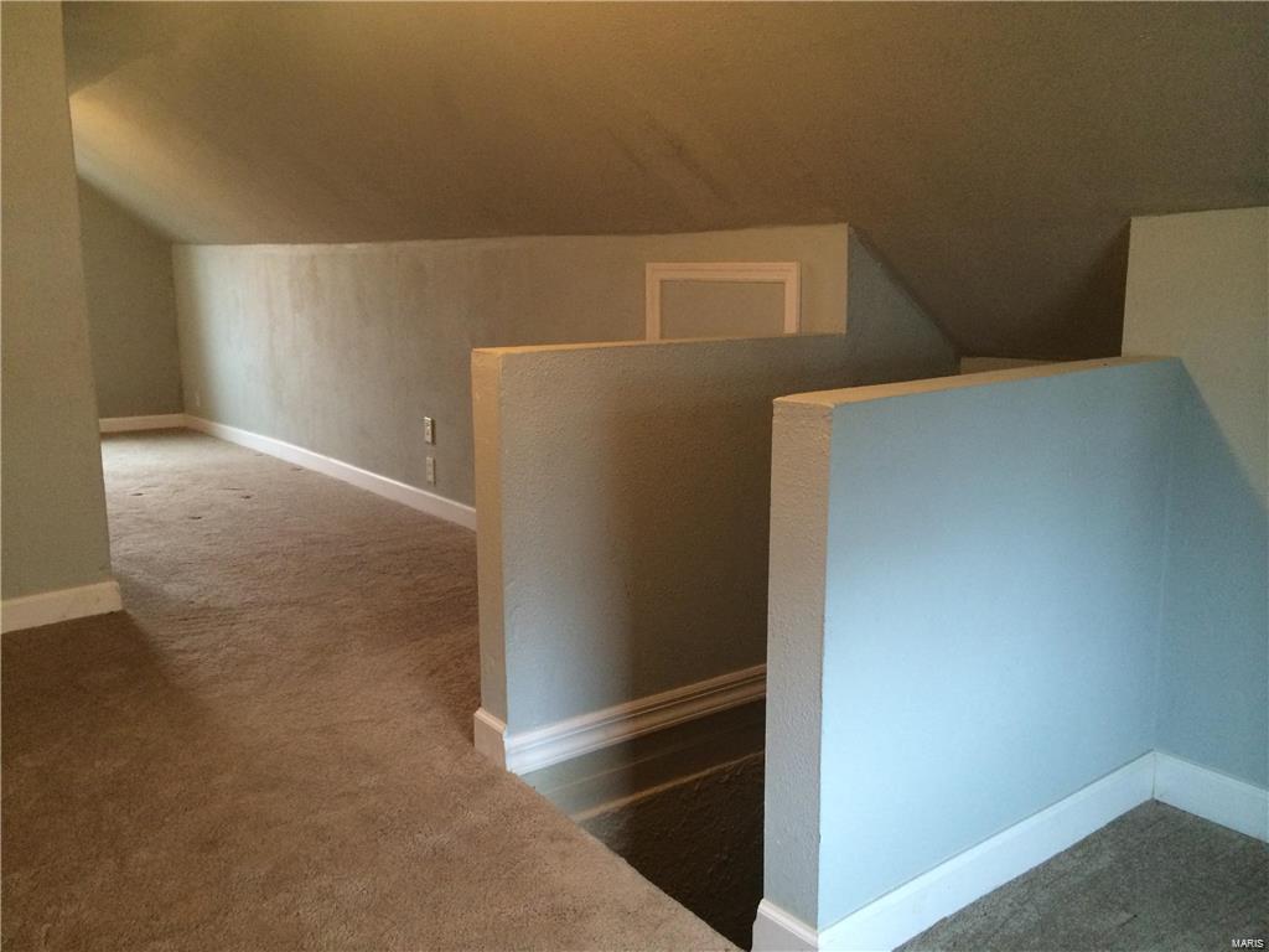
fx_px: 1100
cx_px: 634
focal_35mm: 30
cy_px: 476
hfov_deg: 60.0
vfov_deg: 46.8
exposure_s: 1/30
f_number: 2.2
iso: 250
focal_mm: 4.12
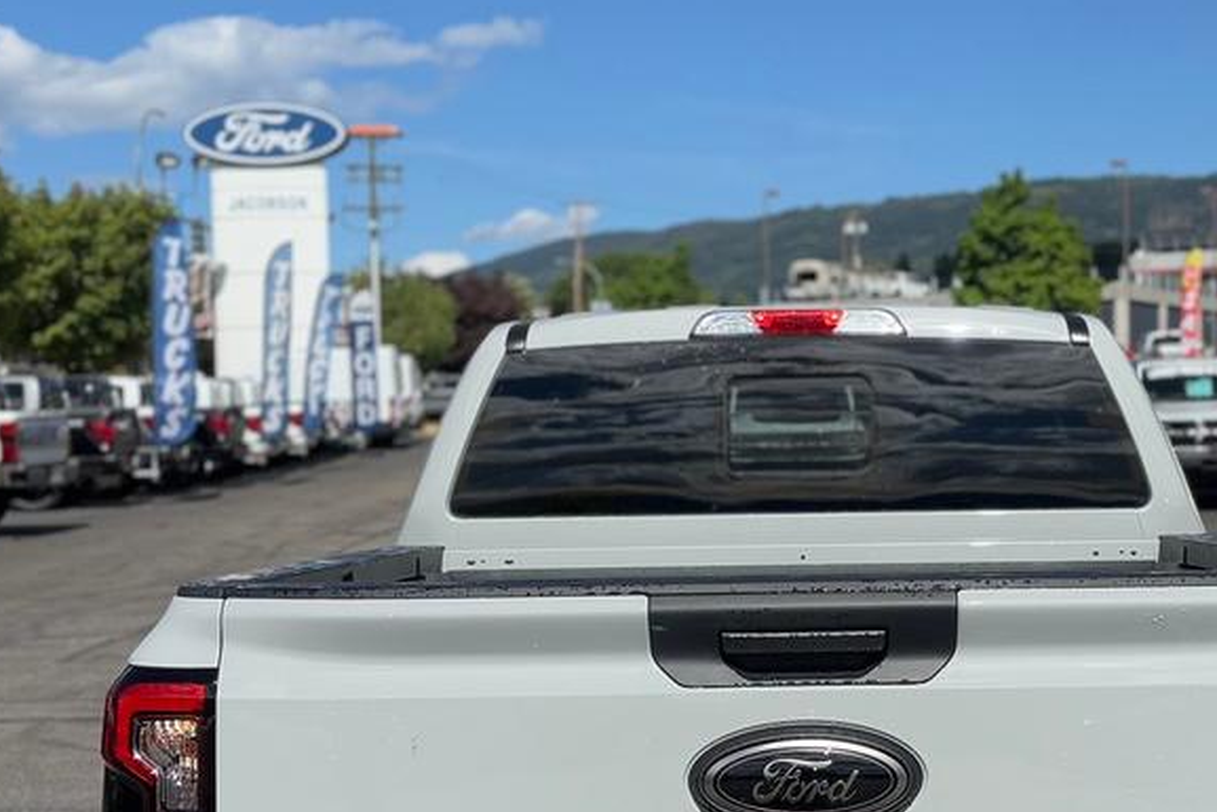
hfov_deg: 33.1
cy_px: 462
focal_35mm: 60
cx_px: 814
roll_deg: +0.4
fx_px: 2029
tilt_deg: -0.4
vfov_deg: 22.6
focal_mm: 5.96
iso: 50
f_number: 1.6
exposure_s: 1/6329
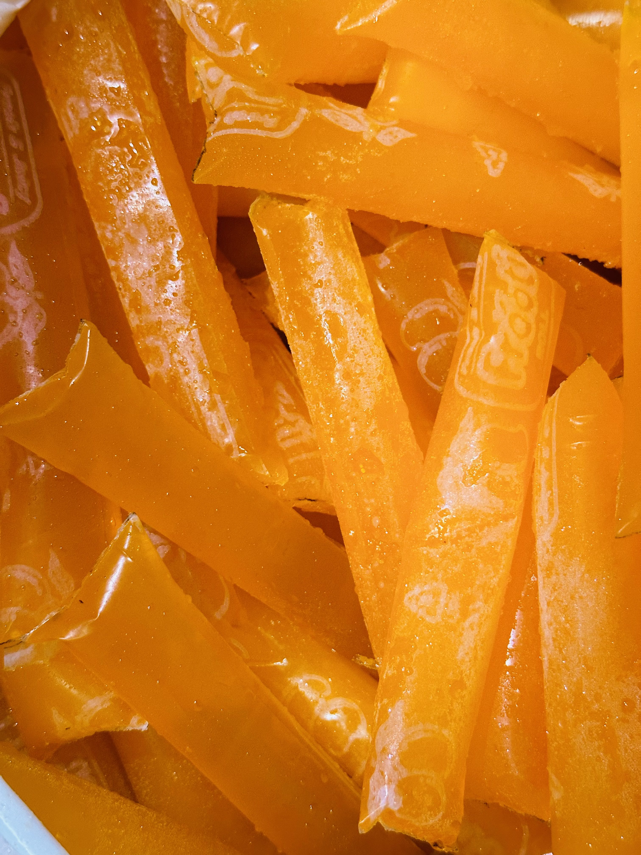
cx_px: 320
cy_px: 428
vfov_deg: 39.7
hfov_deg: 30.3
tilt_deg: -70.8
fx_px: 1185
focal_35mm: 48
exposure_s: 1/60
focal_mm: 6.86
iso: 200
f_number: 1.78
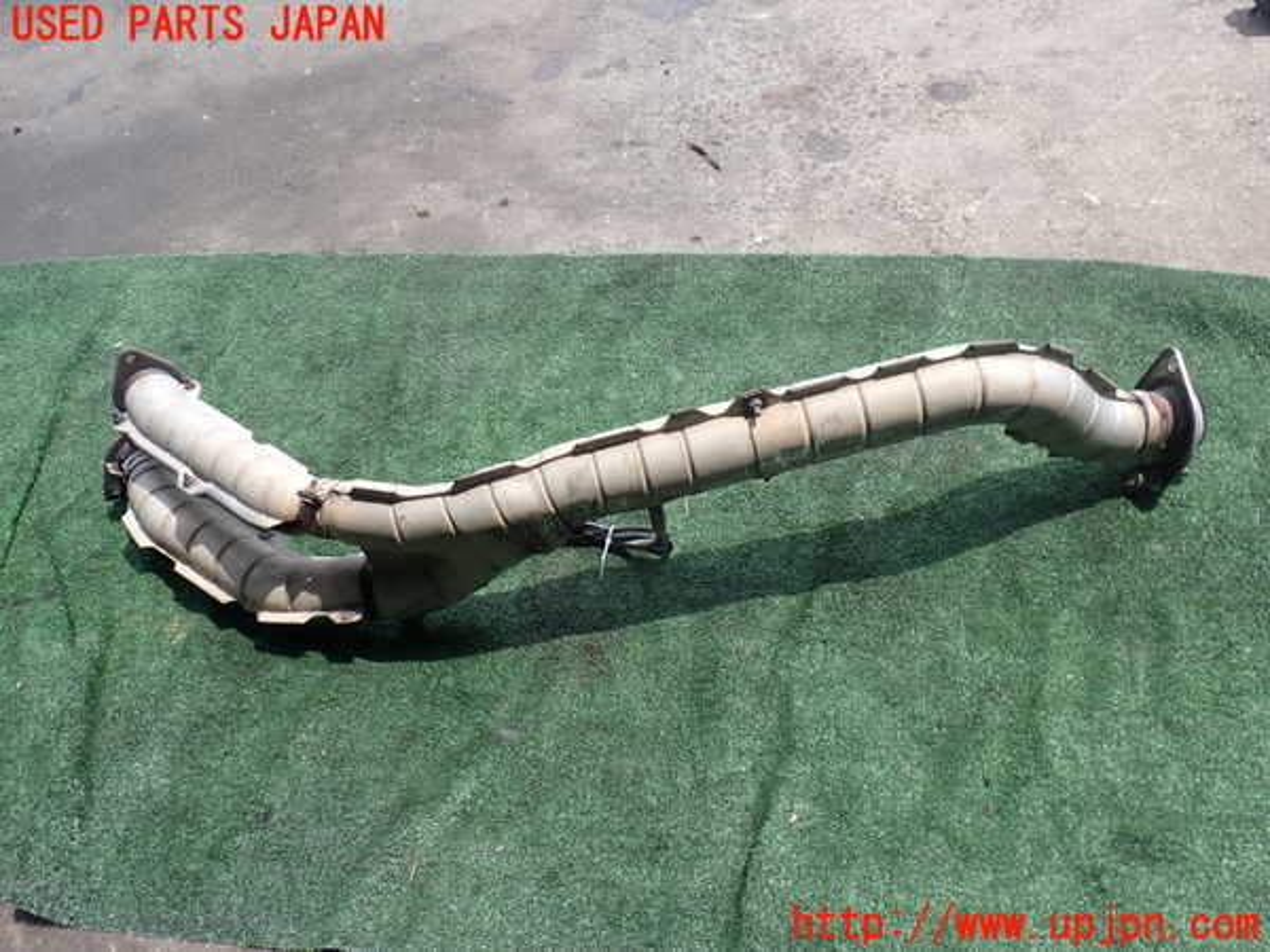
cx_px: 635
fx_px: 1101
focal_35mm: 30
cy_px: 476
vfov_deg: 46.8
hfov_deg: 60.0
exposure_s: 1/500
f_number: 3.2
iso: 100
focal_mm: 5.4
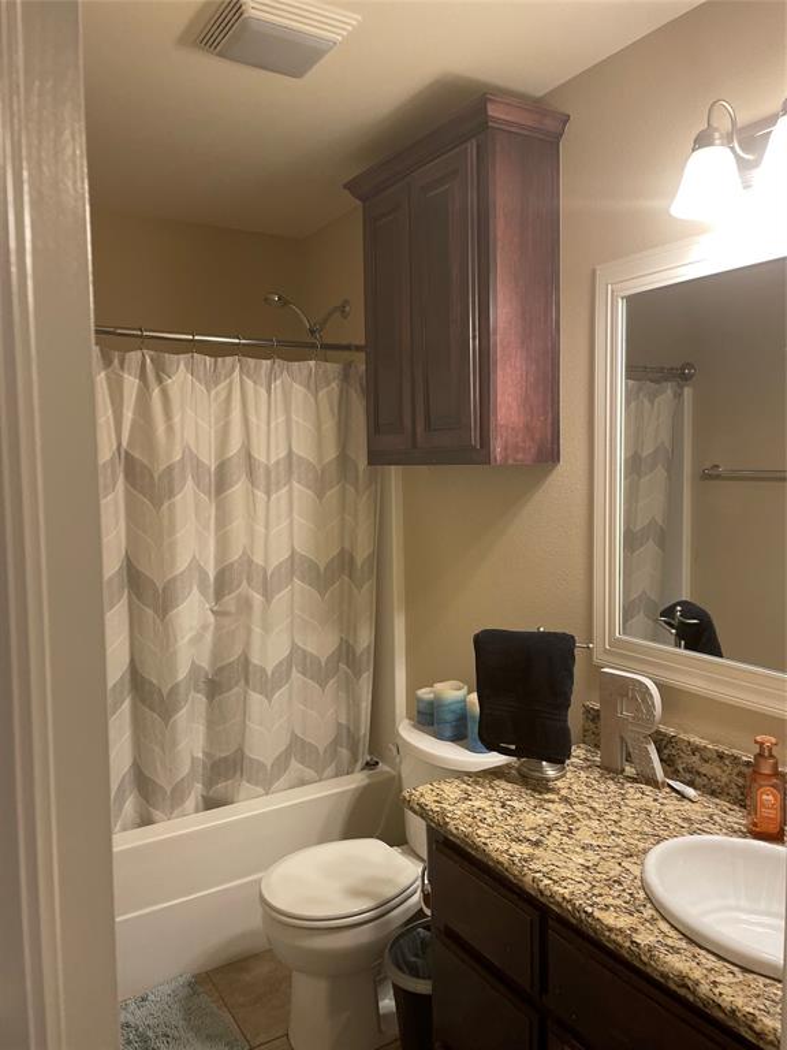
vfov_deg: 67.3
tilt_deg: -4.4
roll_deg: +1.0
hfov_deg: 53.1
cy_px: 525
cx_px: 394
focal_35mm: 26
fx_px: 788
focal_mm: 4.2
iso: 160
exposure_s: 1/60
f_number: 1.6
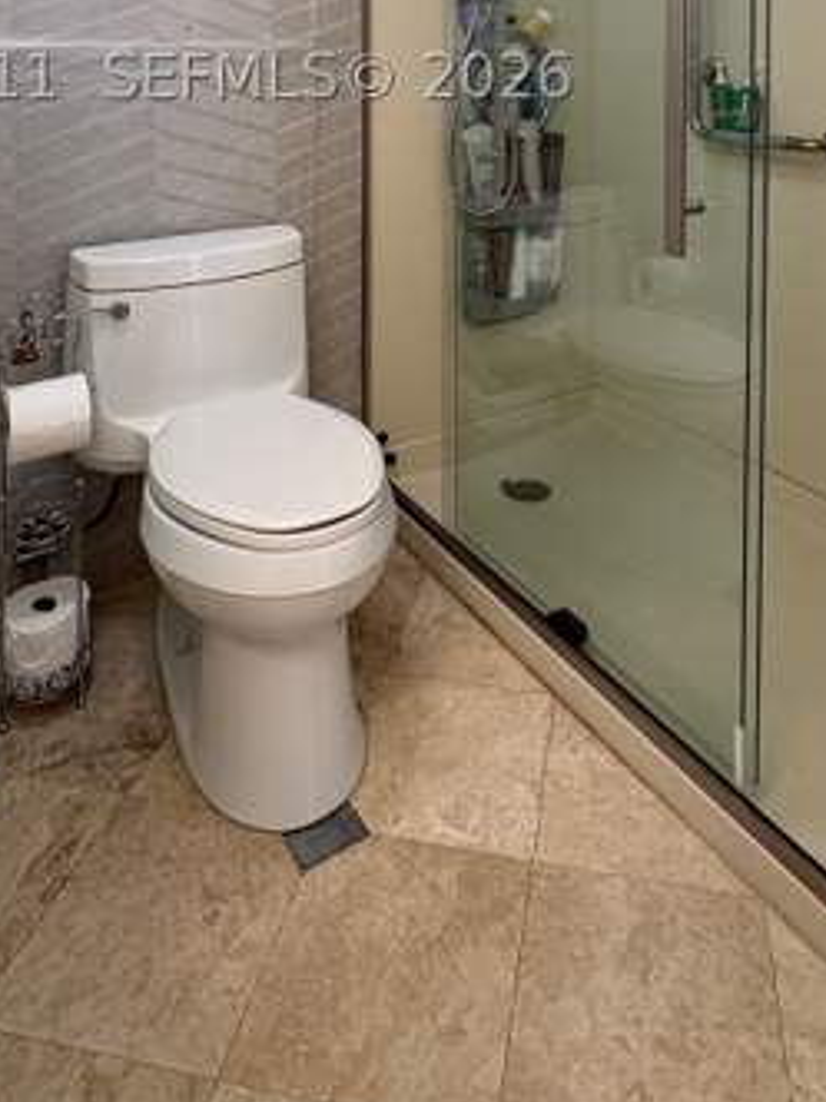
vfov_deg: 55.1
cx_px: 494
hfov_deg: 51.0
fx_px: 859
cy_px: 76
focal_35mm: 27
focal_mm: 2.22
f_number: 2.2
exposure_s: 1/60
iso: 160
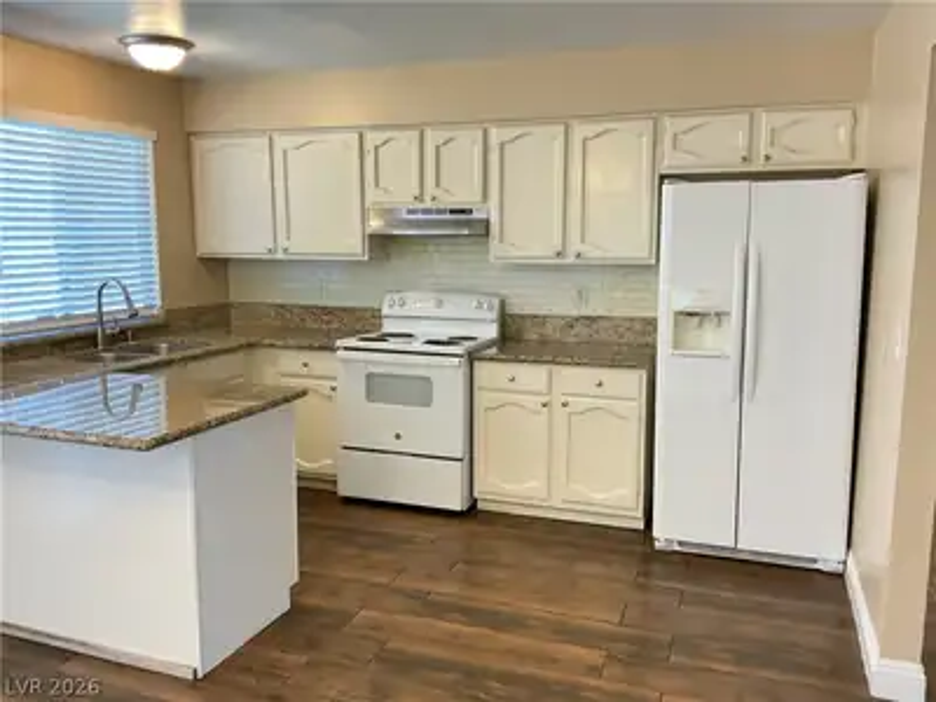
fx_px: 784
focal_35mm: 29
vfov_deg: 48.2
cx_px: 468
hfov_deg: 61.7
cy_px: 351
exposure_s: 1/60
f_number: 1.8
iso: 200
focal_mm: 3
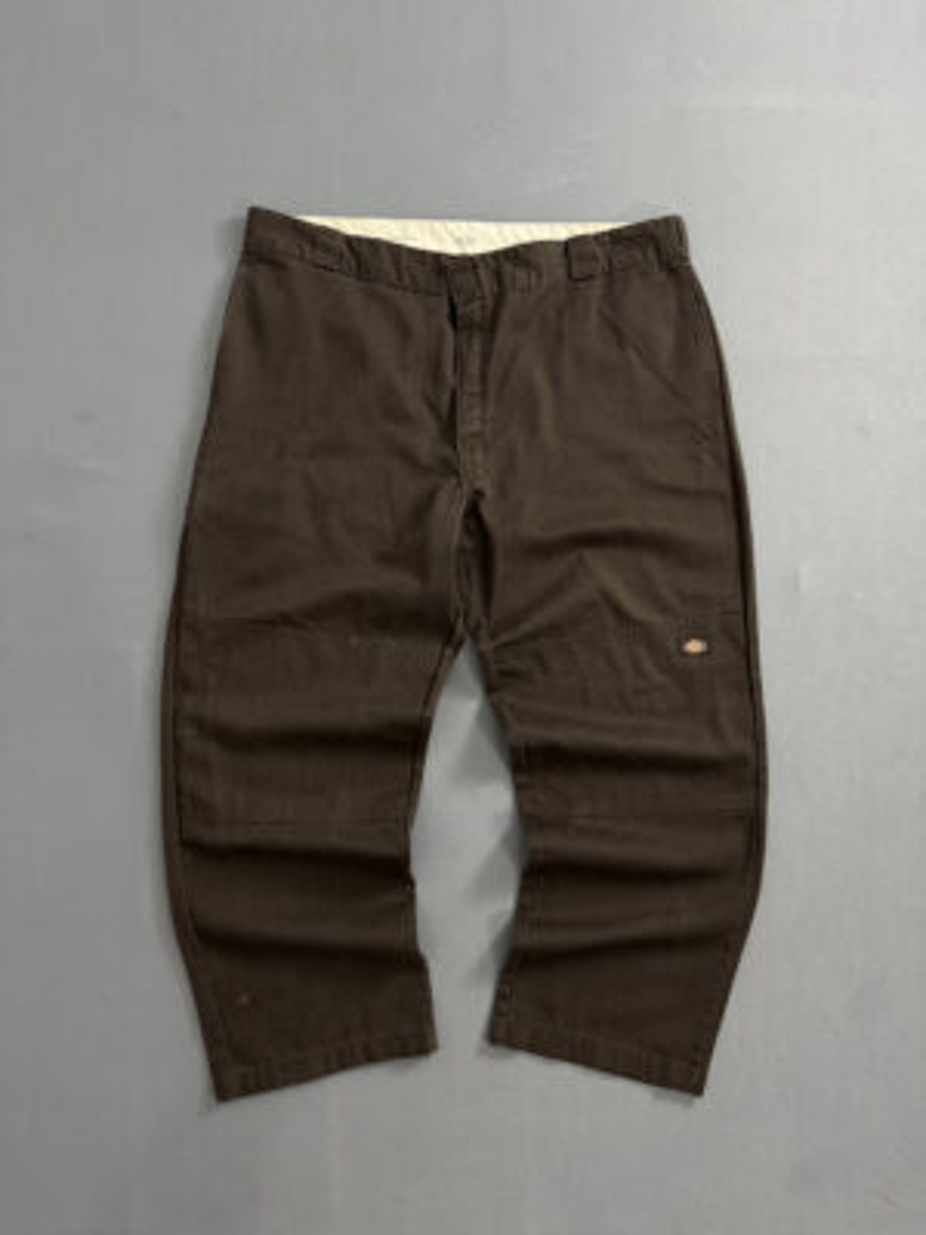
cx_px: 463
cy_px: 618
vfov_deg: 71.6
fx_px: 856
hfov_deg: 56.8
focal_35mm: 24
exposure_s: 1/60
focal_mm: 6.76
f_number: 1.78
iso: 200
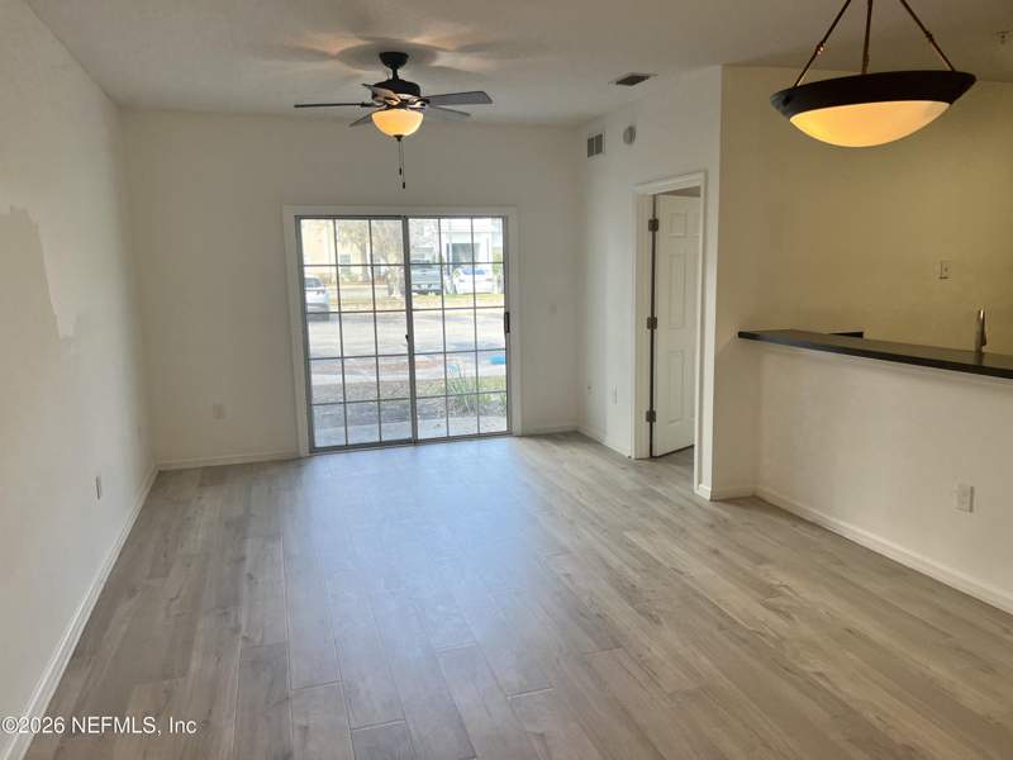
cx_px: 506
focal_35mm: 26
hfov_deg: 67.3
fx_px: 761
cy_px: 380
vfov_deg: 53.1
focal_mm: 5.7
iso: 50
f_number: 1.5
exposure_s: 1/153
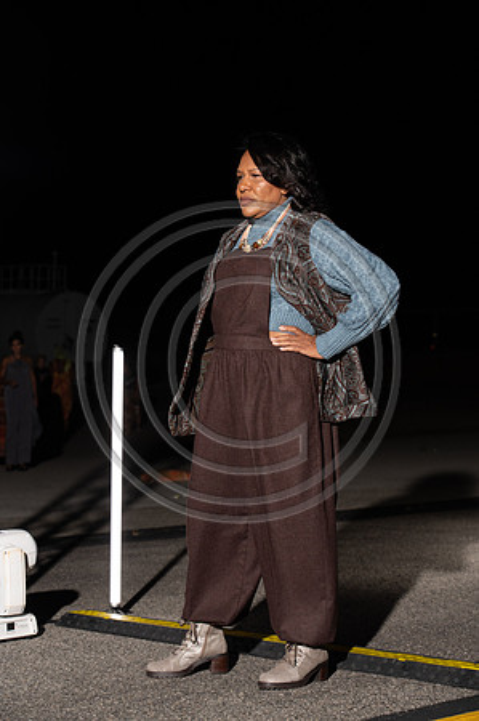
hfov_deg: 16.0
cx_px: 240
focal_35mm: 85
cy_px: 360
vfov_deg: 23.9
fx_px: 1700
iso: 1000
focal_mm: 85
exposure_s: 1/200
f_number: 6.3
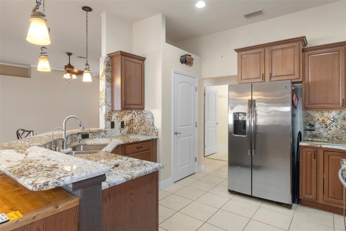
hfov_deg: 81.2
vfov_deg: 59.5
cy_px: 116
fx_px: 202
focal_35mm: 21
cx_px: 173
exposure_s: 1/3
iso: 320
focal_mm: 14
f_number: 8
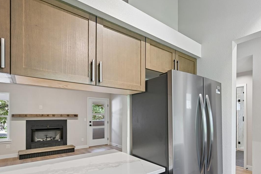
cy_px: 114
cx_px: 165
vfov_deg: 58.4
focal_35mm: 21
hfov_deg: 79.5
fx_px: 152
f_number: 9
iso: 400
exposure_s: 1/8
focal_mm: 14
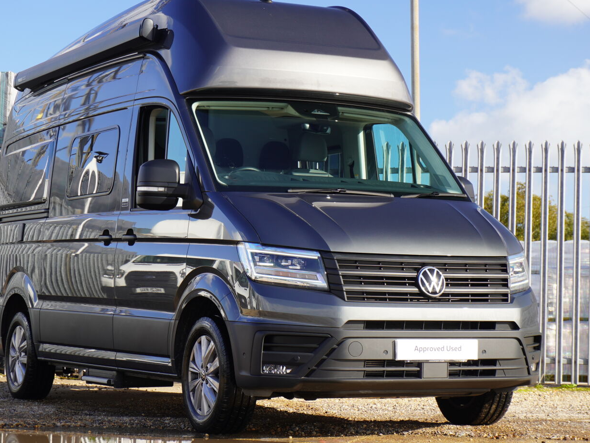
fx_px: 1602
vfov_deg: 15.7
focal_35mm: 94
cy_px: 225
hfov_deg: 20.9
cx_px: 291
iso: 100
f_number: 6.7
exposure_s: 1/90
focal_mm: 50
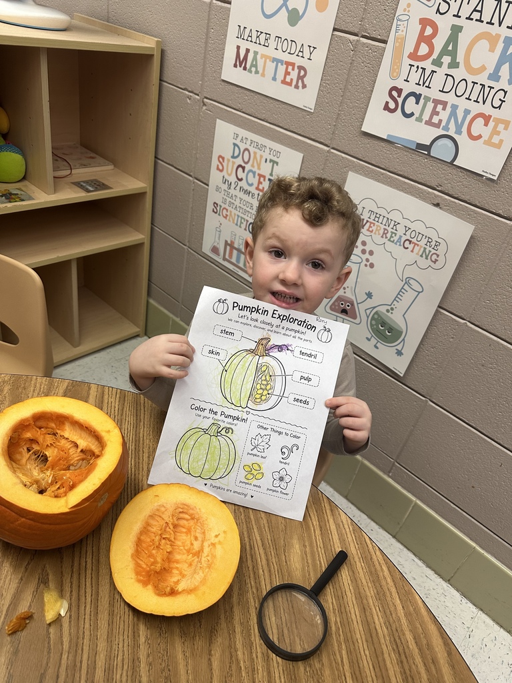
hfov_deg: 56.8
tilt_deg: -35.1
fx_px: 473
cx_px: 256
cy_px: 342
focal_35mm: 24
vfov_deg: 71.6
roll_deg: -13.4
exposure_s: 1/120
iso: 160
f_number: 1.78
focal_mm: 6.86
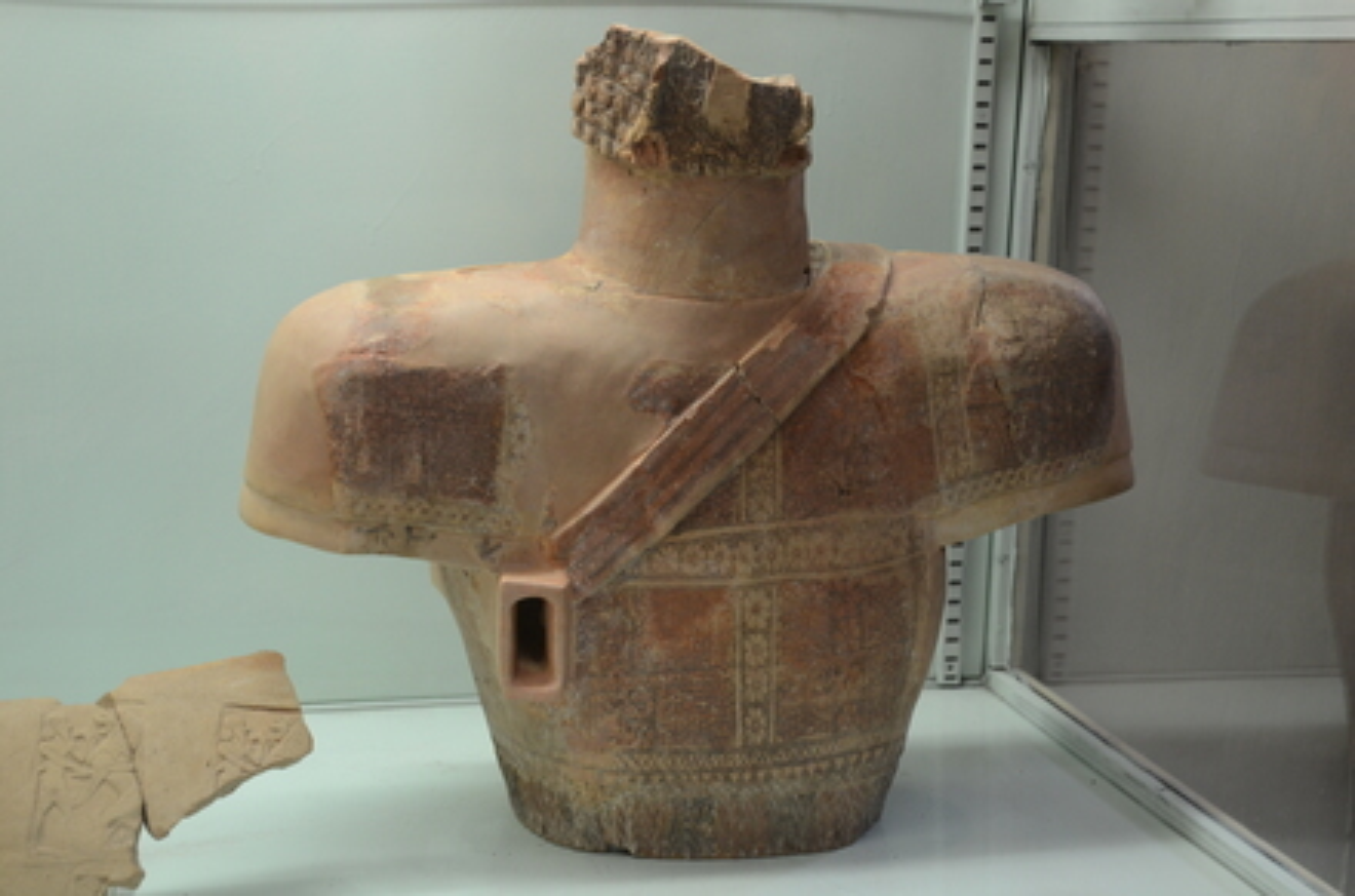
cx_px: 678
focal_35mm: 57
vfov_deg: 23.7
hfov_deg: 35.1
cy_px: 448
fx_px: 2140
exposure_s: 1/40
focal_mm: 38
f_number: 4.5
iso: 800
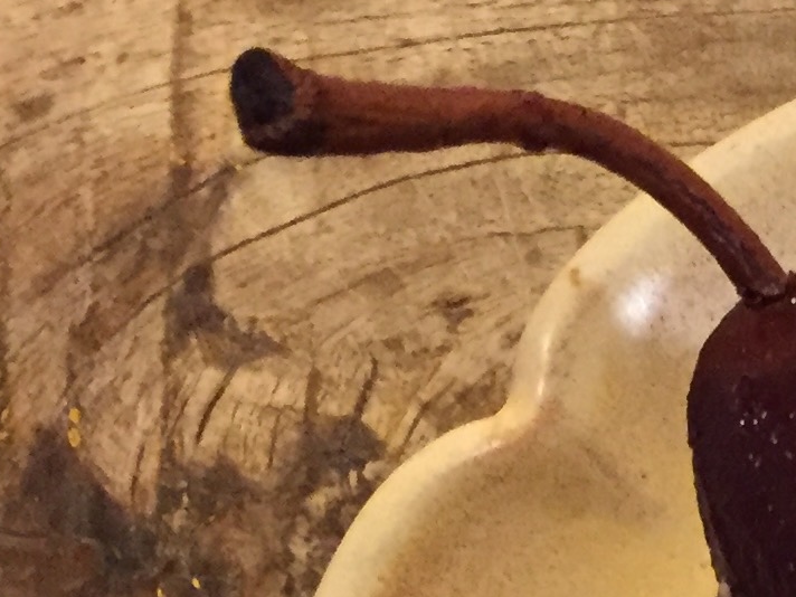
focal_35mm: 133
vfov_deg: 10.7
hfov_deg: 13.5
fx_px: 3058
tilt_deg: -73.3
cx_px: 1351
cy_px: 912
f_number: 2.2
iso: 250
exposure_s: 1/20
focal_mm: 4.15
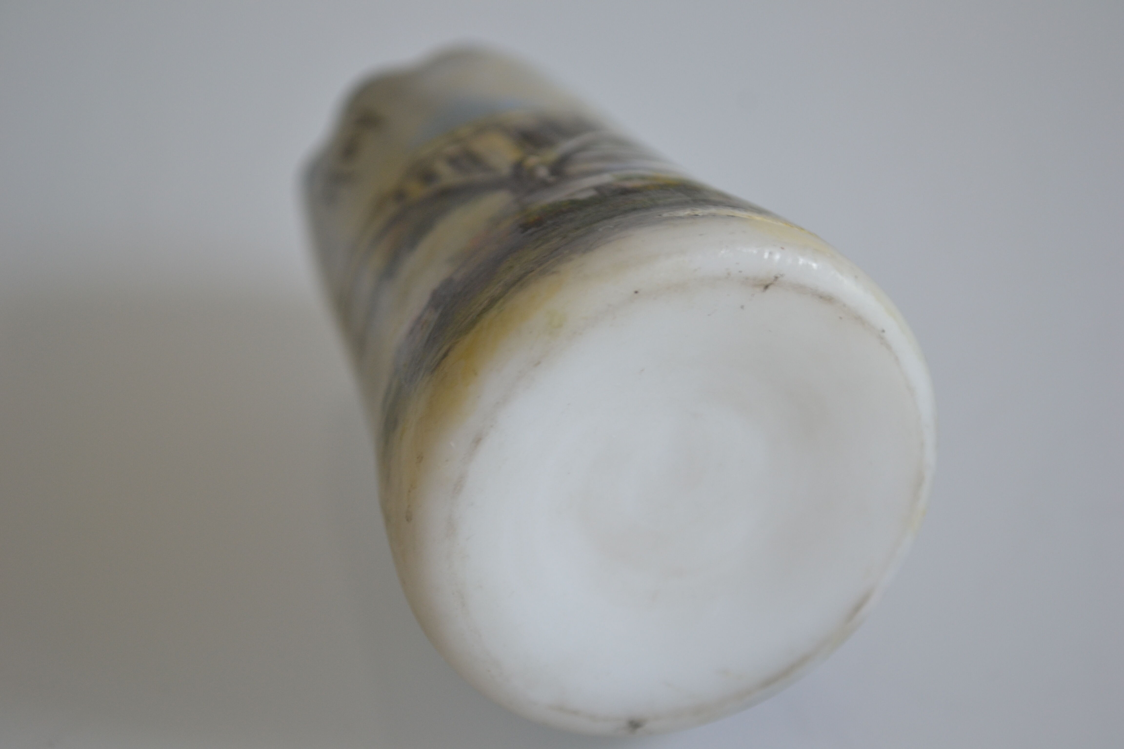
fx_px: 2576
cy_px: 374
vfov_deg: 16.6
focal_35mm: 82
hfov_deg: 24.6
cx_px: 562
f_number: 5.6
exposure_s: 1/40
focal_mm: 55
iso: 400
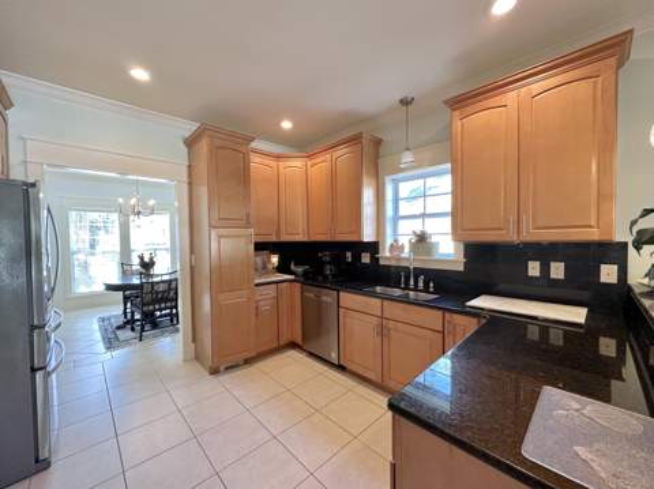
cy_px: 244
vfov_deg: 85.6
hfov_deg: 102.1
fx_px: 264
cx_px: 327
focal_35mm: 14
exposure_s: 1/60
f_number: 2.2
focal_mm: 2.22
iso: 320
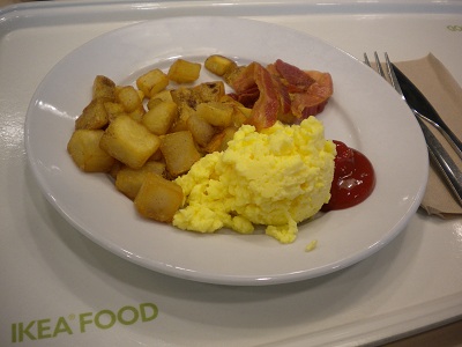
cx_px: 231
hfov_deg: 52.6
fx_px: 467
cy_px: 174
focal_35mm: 35
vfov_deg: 40.7
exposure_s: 1/63
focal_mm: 6.3
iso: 168
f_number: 3.1
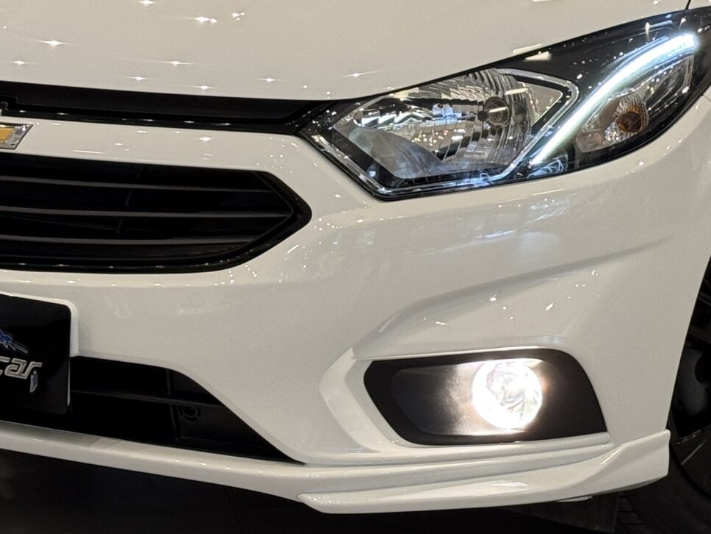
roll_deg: -1.5
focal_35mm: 127
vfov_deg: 11.6
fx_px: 2609
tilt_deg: -7.4
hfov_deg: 15.5
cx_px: 494
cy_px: 27
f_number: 1.78
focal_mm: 6.76
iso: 100
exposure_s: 1/60
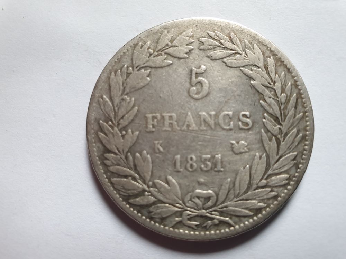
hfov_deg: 67.3
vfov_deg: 53.1
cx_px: 173
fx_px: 260
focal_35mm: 26
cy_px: 130
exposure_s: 1/27
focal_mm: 4.3
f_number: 2.4
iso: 250
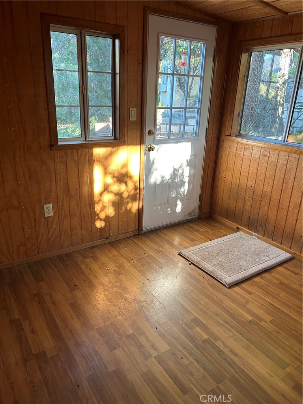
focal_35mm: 26
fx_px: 303
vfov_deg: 67.3
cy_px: 202
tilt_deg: -19.7
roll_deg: -2.8
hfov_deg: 53.1
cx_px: 152
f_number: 1.5
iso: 125
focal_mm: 5.7
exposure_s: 1/121
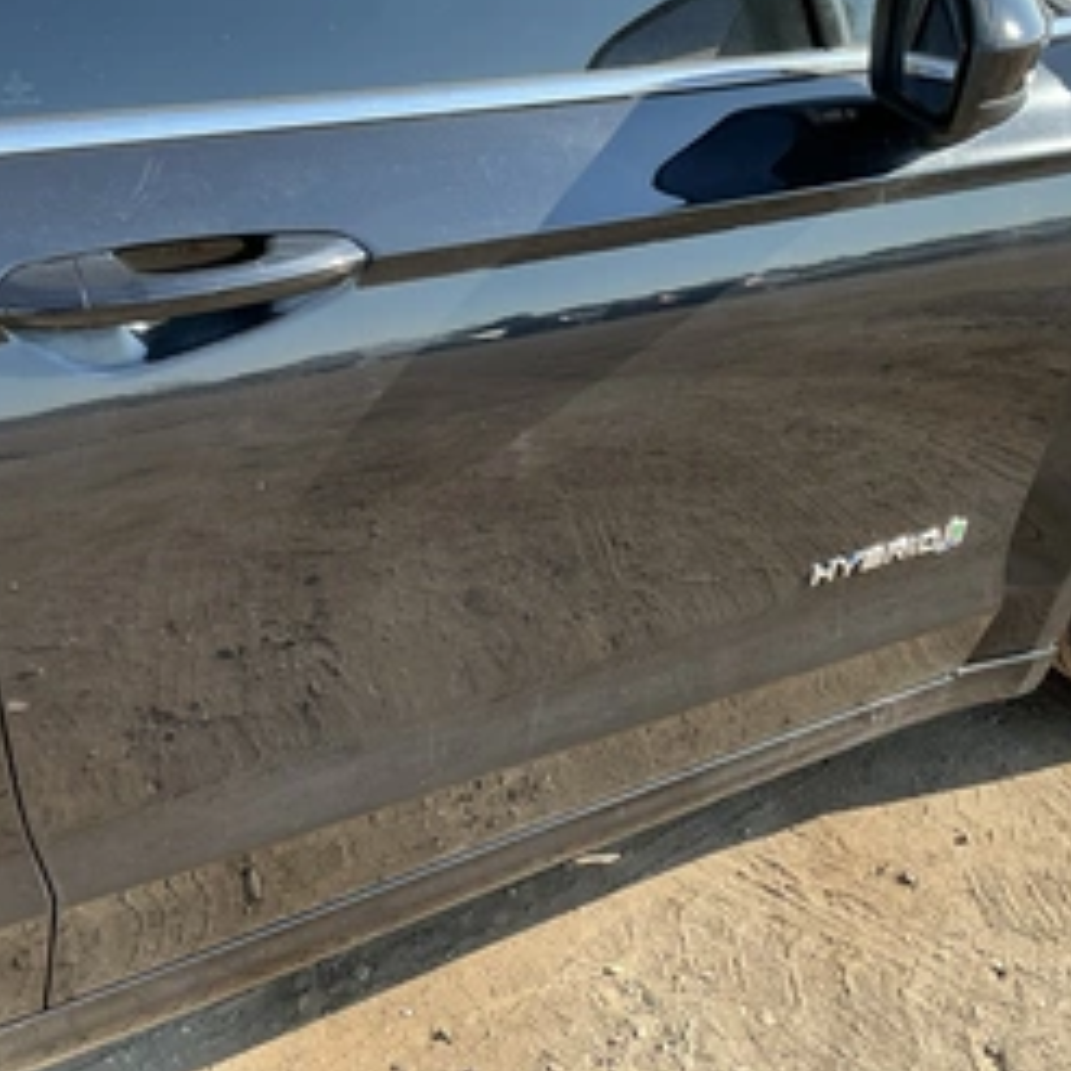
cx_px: 555
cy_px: 512
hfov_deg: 41.9
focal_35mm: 40
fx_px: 1400
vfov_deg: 41.8
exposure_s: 1/419
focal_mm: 3
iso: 25
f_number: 1.8
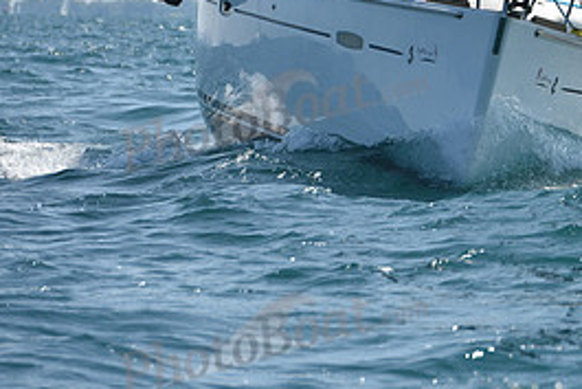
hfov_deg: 4.7
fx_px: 7068
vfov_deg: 3.1
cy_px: -30
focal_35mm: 437
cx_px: 545
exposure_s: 1/1600
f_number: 7.1
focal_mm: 200
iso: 250
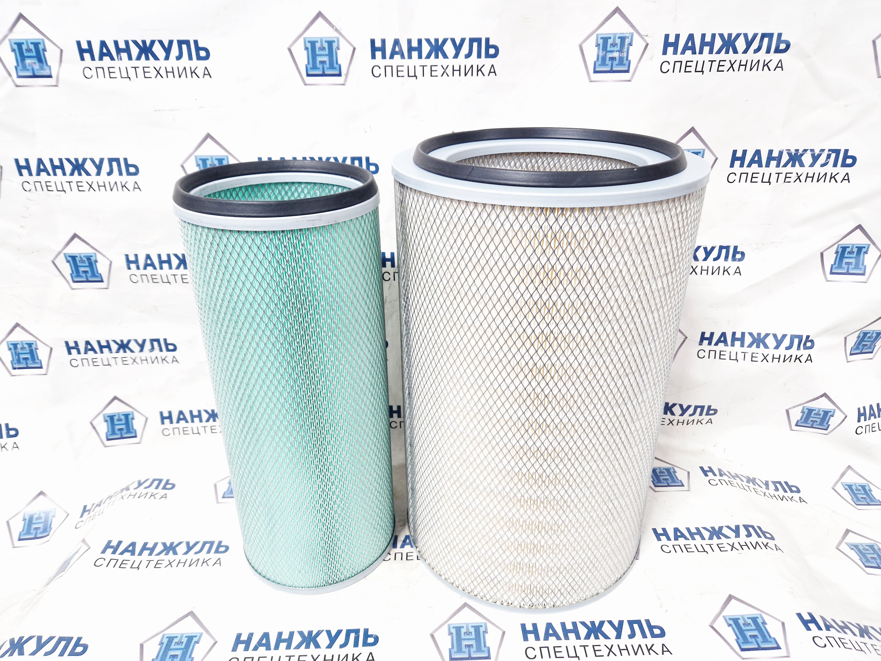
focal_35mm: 23
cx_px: 440
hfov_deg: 73.9
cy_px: 330
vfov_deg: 58.9
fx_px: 585
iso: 640
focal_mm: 5.4
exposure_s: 1/25
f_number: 1.8
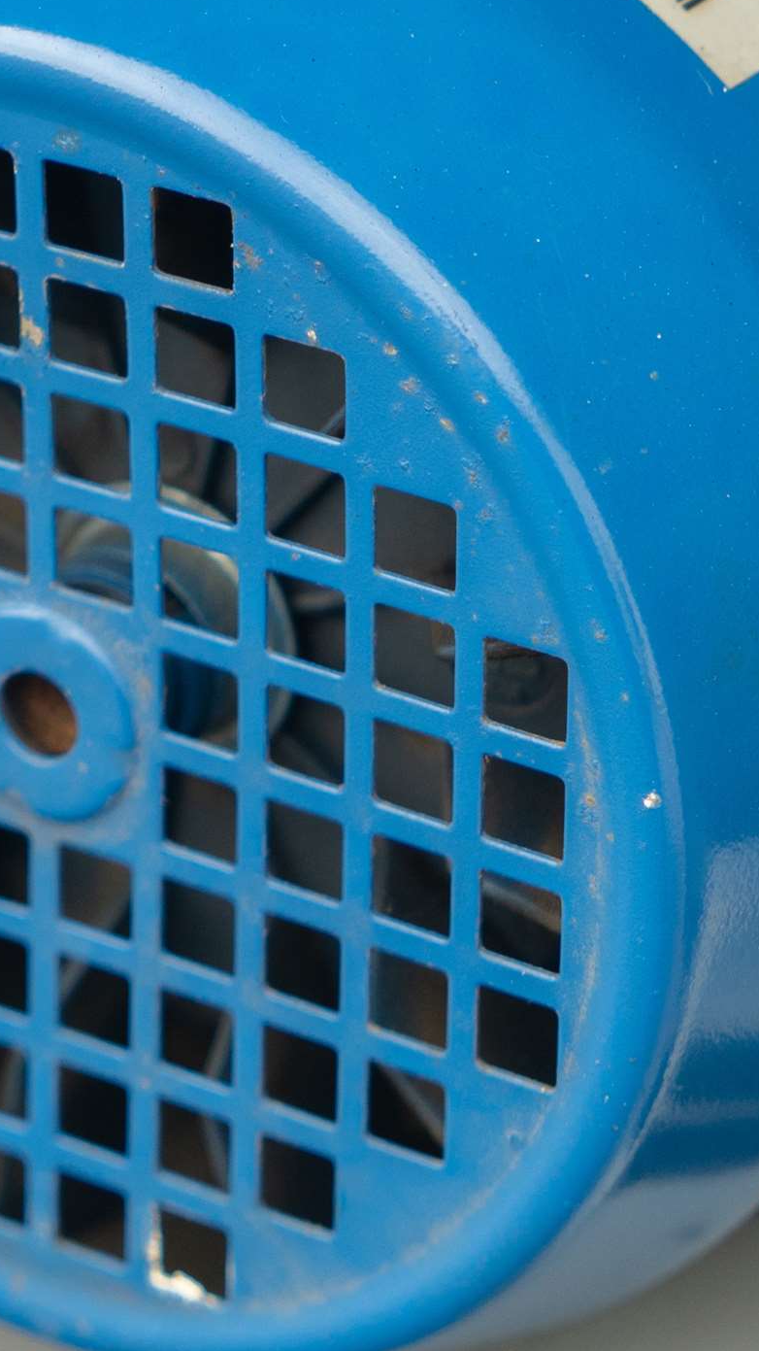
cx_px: 506
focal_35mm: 155
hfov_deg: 7.8
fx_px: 5548
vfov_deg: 13.7
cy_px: 102
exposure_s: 1/160
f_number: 4
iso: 250
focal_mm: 49
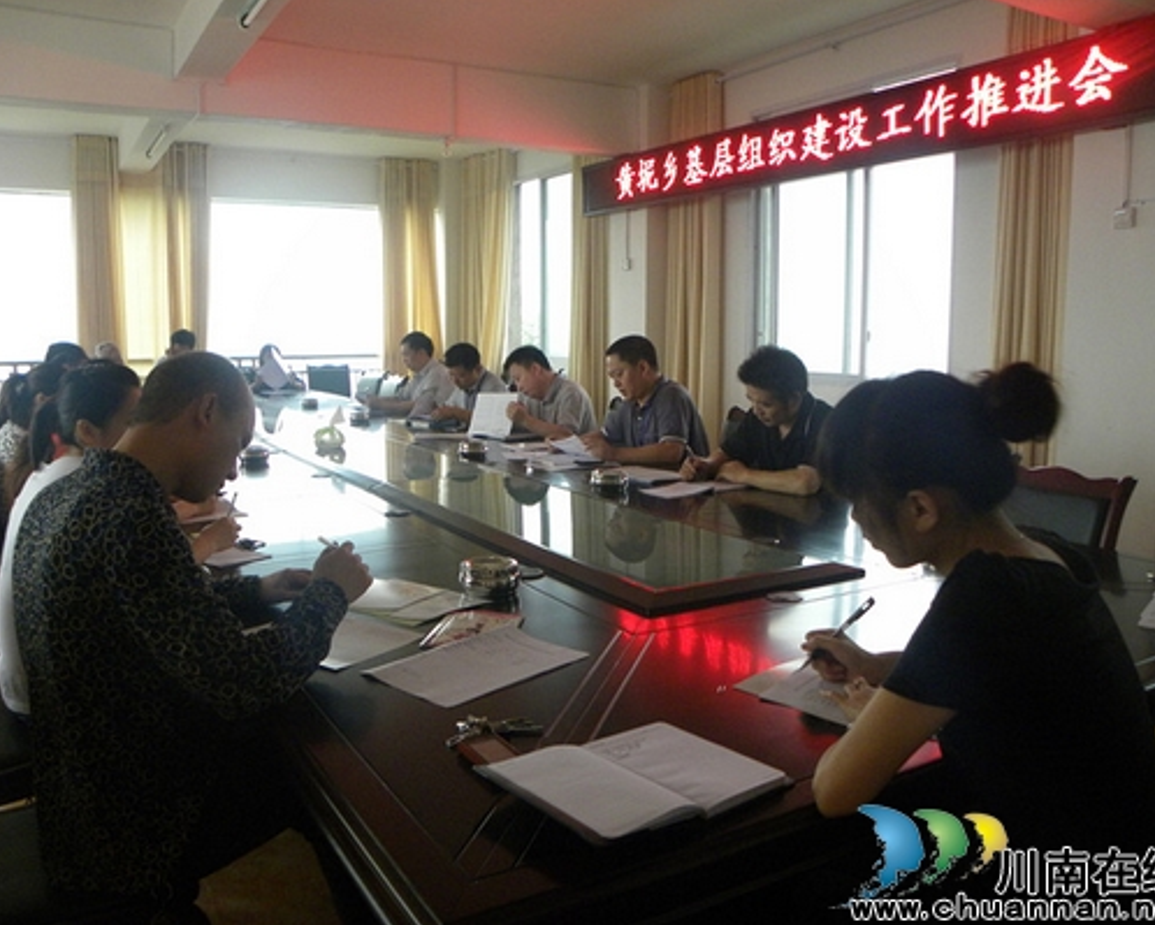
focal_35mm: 28
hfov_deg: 62.2
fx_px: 958
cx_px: 587
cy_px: 457
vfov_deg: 51.6
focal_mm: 4.6
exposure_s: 1/61.8
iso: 358
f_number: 2.8
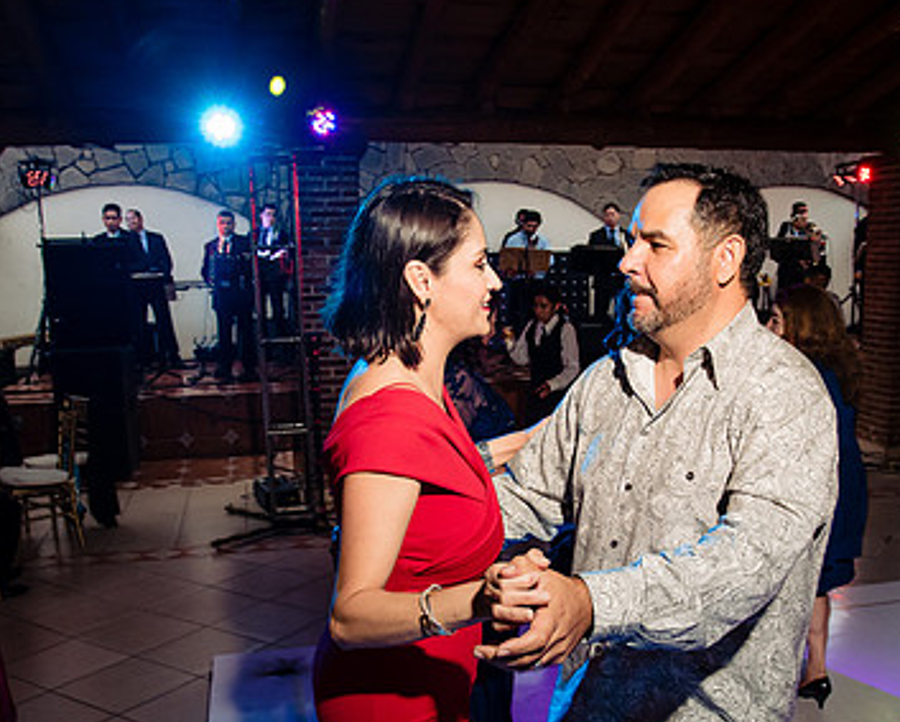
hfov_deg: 48.9
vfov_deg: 39.7
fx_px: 986
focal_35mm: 37
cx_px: 512
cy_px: 478
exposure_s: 1/125
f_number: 6.3
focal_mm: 24
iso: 2000
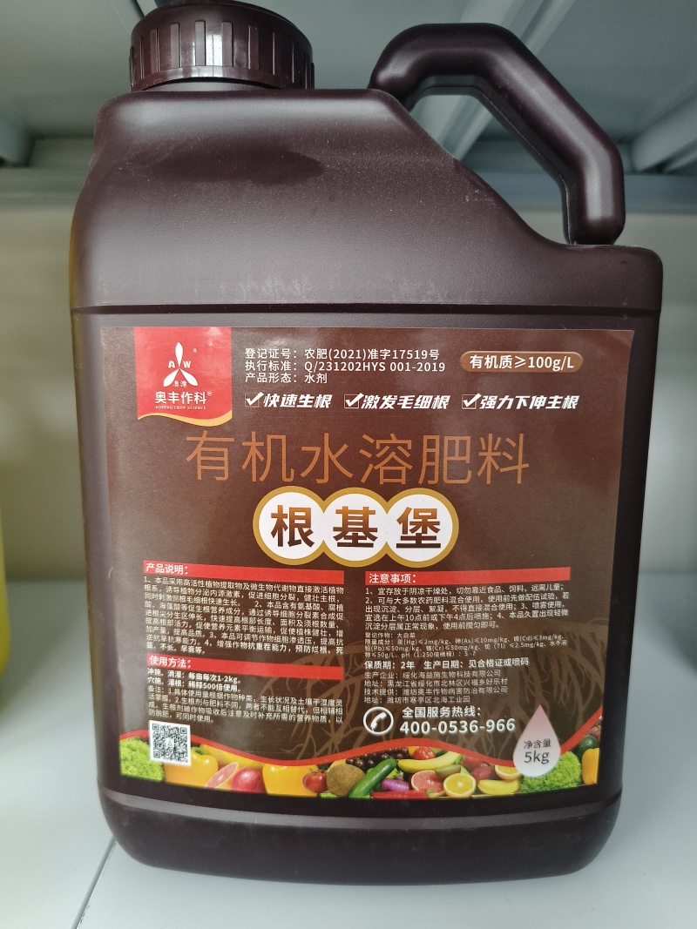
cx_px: 348
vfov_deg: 73.9
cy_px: 464
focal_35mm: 23
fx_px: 618
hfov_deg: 58.9
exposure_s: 1/120
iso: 1137
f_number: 1.88
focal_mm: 5.56
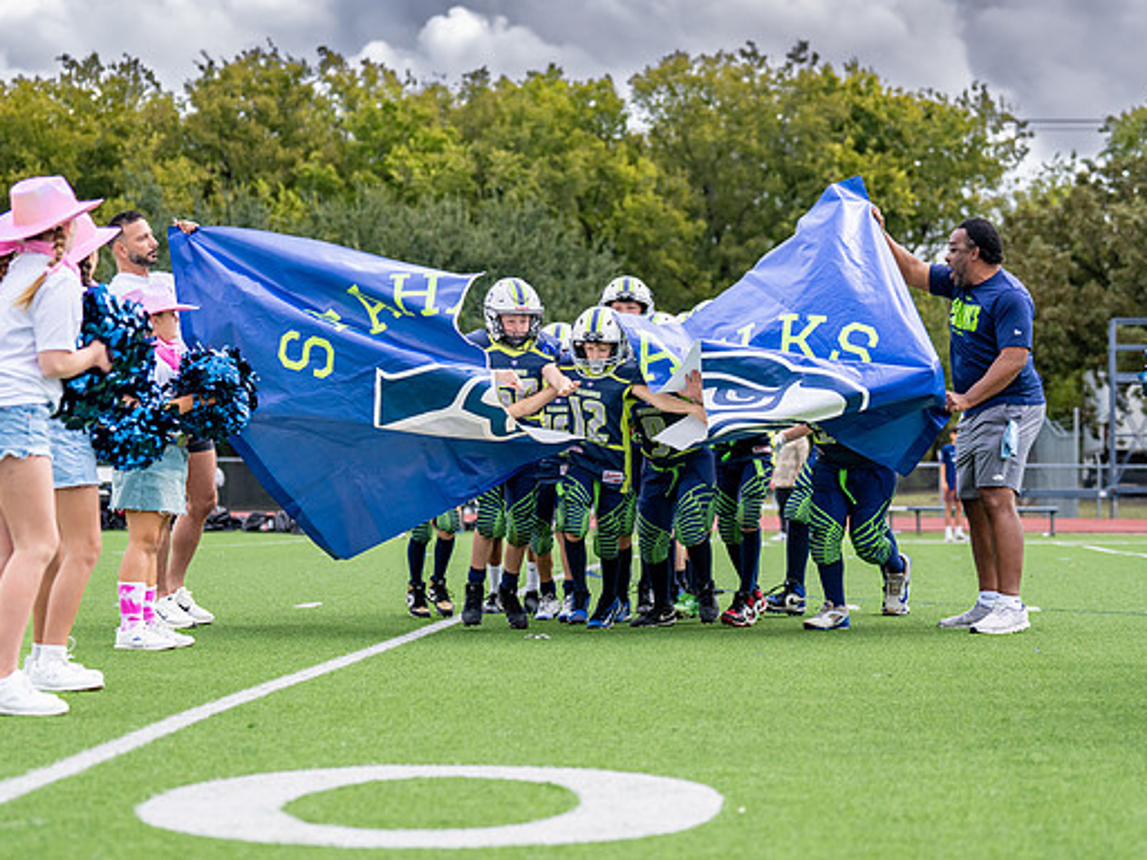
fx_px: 3479
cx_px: 542
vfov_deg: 14.1
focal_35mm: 105
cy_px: 450
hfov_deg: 18.7
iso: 320
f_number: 2.8
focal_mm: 70
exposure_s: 1/2500
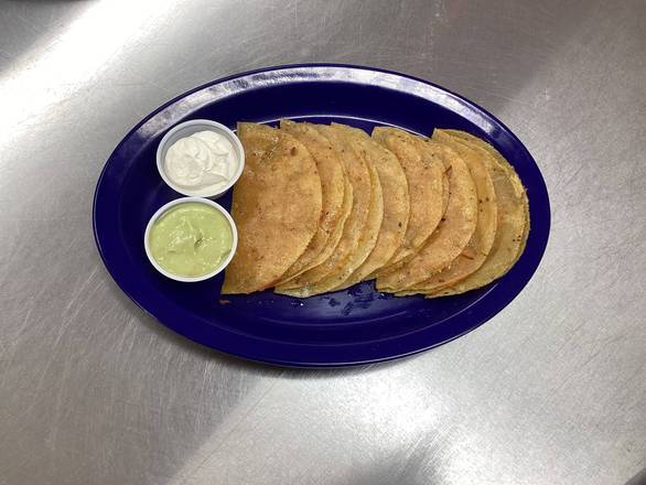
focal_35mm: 31
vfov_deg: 45.5
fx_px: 579
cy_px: 242
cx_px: 323
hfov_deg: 58.3
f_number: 2.4
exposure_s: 1/60
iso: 50
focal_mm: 3.3
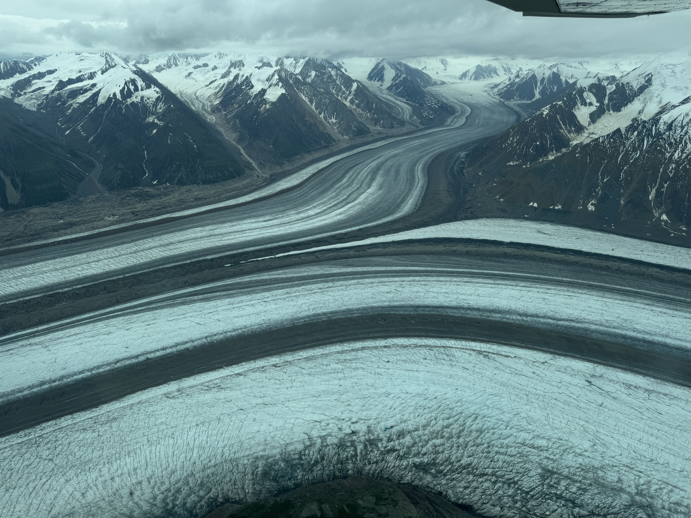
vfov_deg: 56.8
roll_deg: -2.6
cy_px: 259
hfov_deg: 71.6
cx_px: 346
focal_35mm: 24
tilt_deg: -21.5
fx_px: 479
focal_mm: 6.76
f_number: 1.78
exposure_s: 1/5814
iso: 80
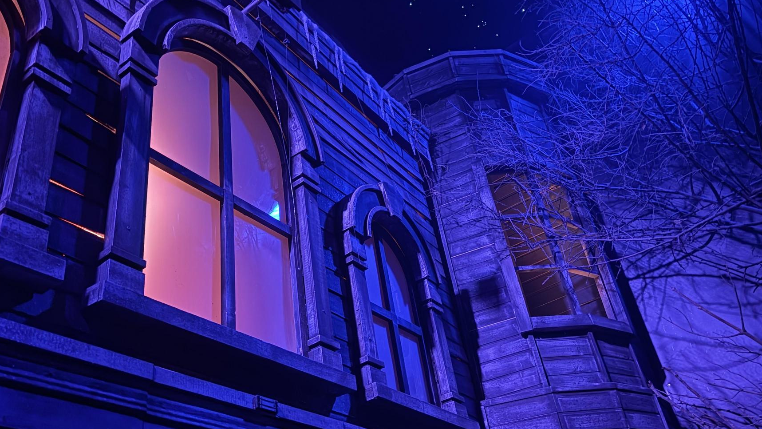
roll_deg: +10.3
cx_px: 366
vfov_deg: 35.6
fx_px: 667
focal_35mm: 33
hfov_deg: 59.5
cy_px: 214
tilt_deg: +34.2
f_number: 1.6
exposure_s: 1/12
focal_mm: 5.96
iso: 640
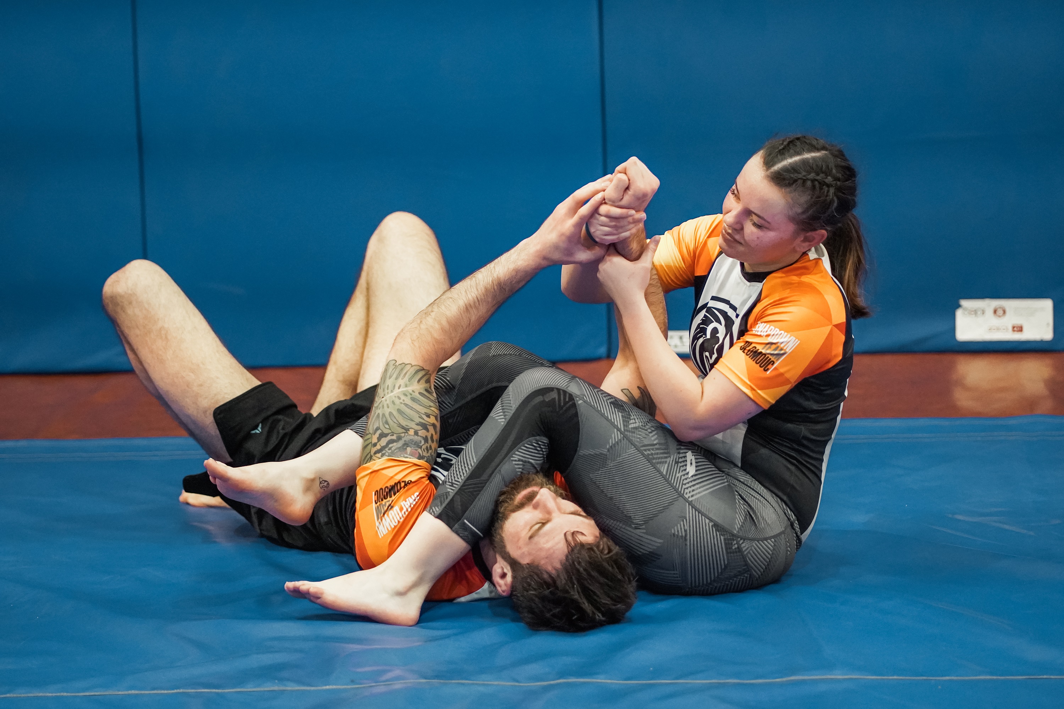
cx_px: 532
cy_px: 354
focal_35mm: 128
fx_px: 3768
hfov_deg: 16.1
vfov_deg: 10.8
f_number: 1.8
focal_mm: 85
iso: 3200
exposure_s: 1/250
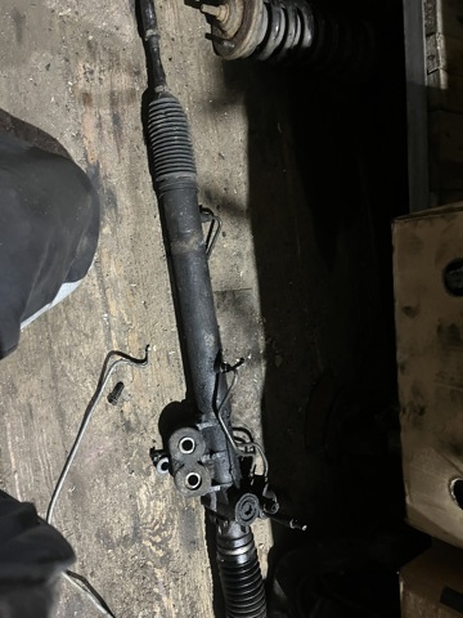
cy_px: 309
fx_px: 464
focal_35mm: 26
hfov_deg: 53.1
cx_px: 232
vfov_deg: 67.3
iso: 640
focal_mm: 5.1
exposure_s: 1/25
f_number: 1.6
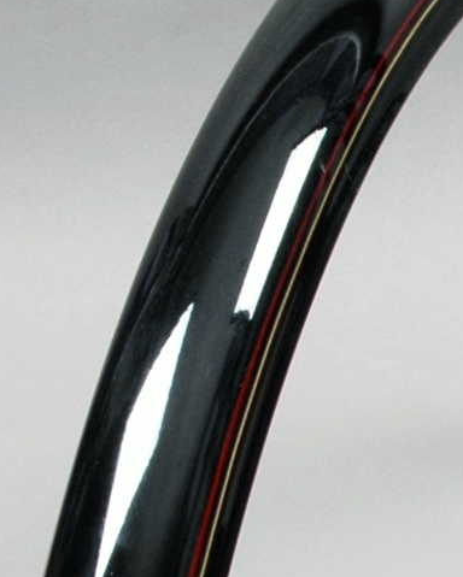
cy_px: 842
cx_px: 942
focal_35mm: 353
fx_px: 6039
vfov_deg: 5.4
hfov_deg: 4.3
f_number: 16
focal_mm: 40
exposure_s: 1/100
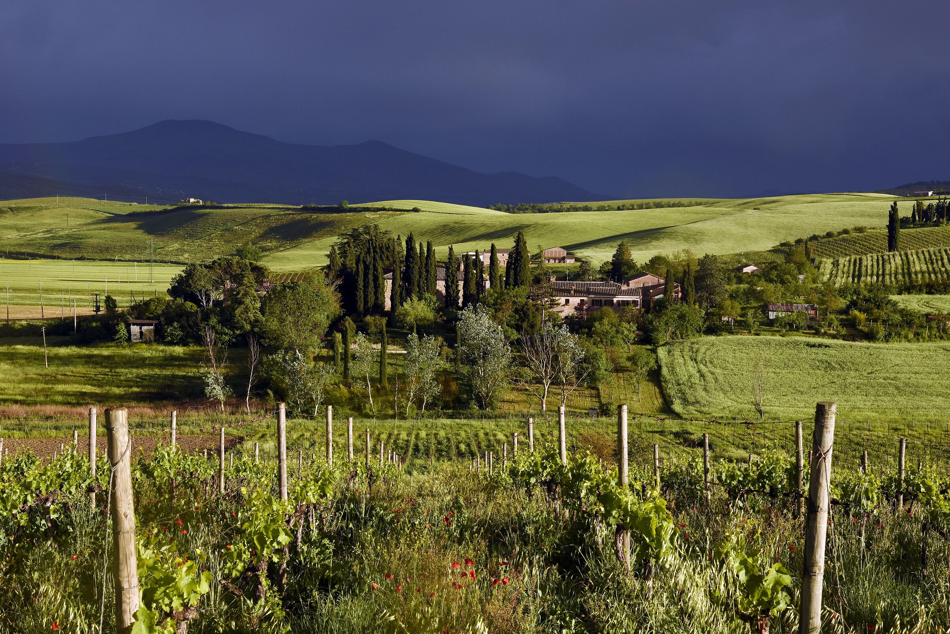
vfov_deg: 27.0
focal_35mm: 50
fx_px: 1320
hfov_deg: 39.6
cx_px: 475
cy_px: 317
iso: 200
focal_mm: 50
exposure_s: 1/320
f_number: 8
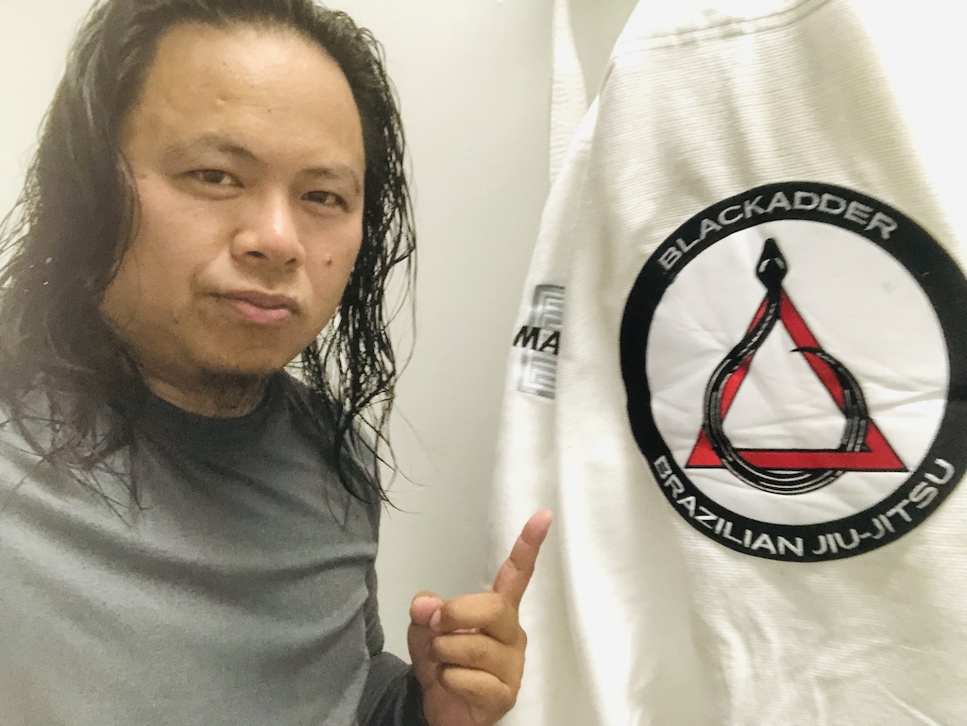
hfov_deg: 56.8
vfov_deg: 44.2
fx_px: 894
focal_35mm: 32
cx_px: 484
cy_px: 363
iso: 400
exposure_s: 1/30
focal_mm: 2.87
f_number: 2.2
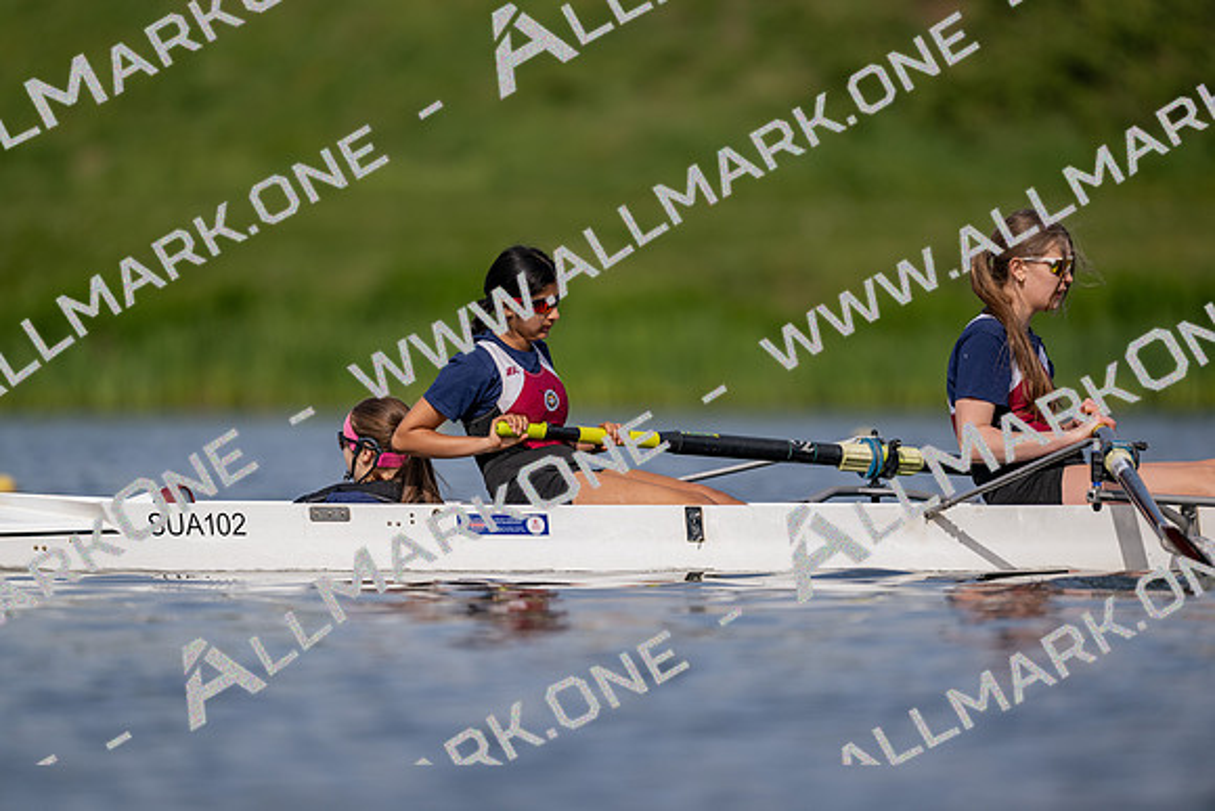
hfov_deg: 3.4
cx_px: 608
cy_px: 406
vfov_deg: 2.3
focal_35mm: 600
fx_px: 20254
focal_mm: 600
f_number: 4
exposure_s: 1/2500
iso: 220
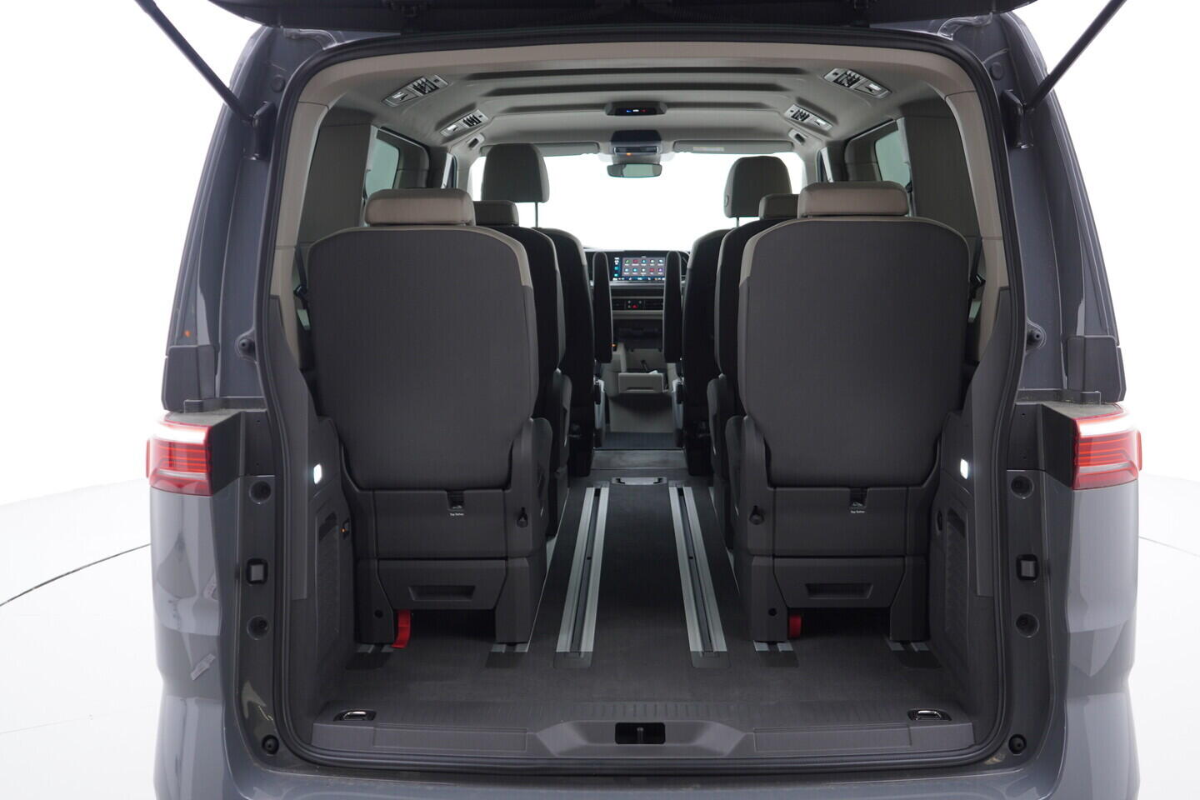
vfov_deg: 36.9
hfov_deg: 53.1
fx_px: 1200
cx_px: 600
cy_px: 400
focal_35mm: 36
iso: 200
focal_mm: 24
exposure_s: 1/40
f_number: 2.8
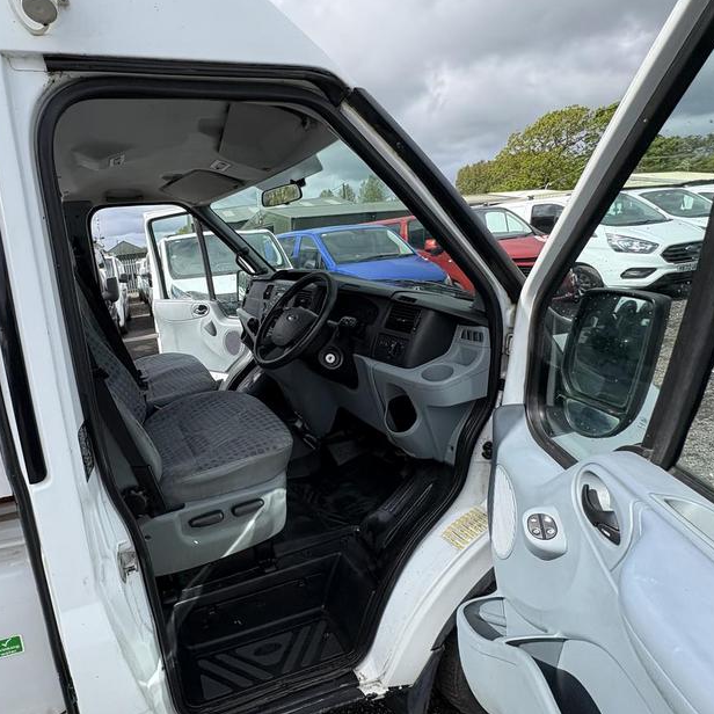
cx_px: 228
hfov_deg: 77.7
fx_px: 420
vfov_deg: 80.7
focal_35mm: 18
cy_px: 364
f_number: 2.2
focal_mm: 2.22
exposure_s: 1/1078
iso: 64
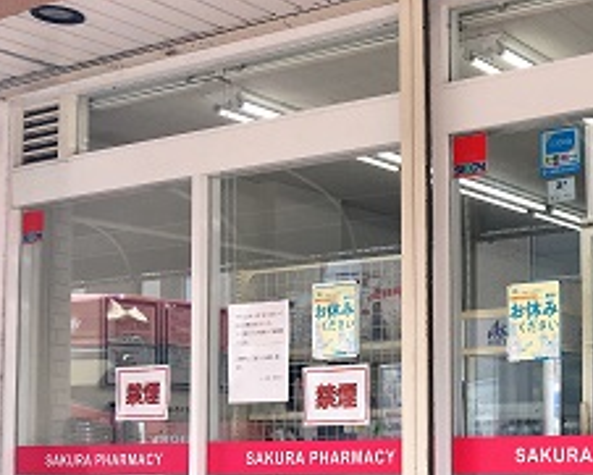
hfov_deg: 29.1
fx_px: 1053
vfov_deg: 25.1
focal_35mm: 60
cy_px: 362
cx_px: 617
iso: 25
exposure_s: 1/232
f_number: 2.2
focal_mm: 4.15
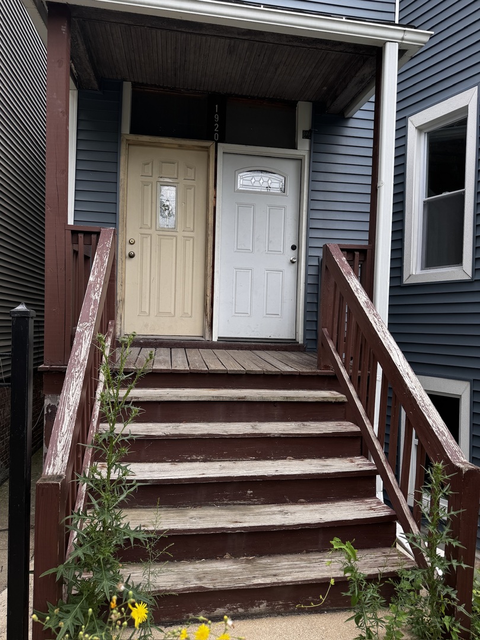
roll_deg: -1.3
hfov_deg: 56.8
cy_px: 320
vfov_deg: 71.6
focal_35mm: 24
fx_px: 444
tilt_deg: -0.6
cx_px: 240
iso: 80
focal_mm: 6.76
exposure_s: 1/671
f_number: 1.78
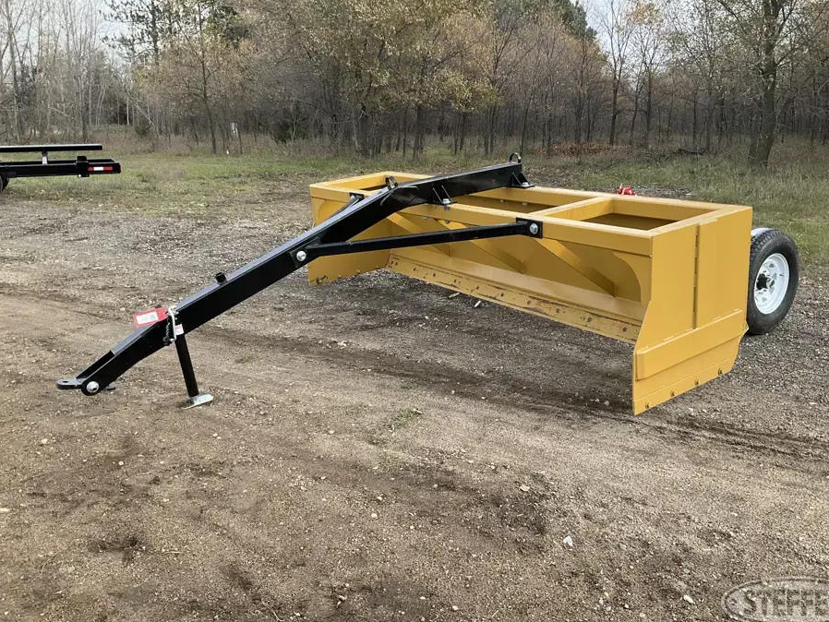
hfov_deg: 58.3
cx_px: 441
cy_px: 307
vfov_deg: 45.5
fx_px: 743
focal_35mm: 31
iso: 25
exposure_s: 1/435
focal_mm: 3
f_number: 1.8
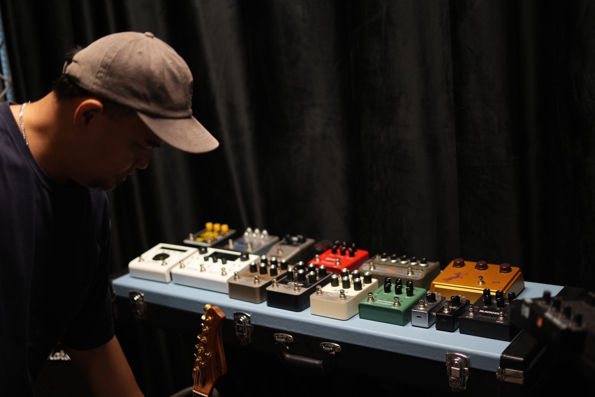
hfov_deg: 39.6
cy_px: 198
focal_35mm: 50
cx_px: 298
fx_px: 826
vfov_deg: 27.0
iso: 500
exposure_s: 1/100
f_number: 1.8
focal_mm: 50
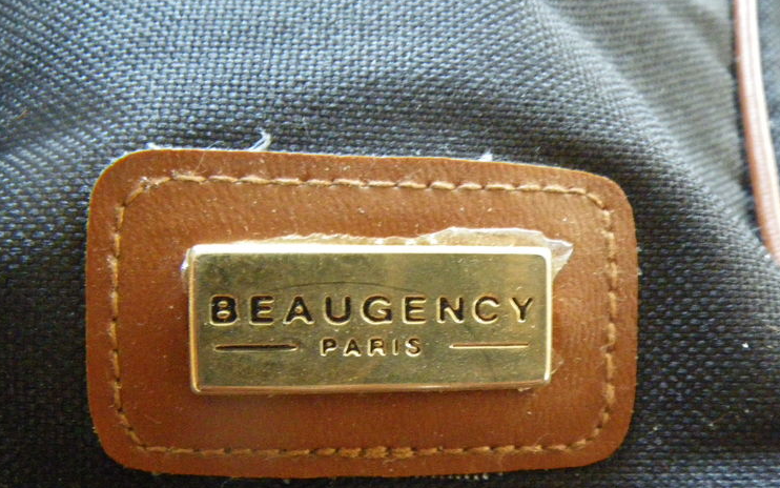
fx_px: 850
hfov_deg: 49.1
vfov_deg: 31.8
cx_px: 455
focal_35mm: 40
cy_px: 313
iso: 800
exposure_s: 1/8
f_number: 3.5
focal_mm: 5
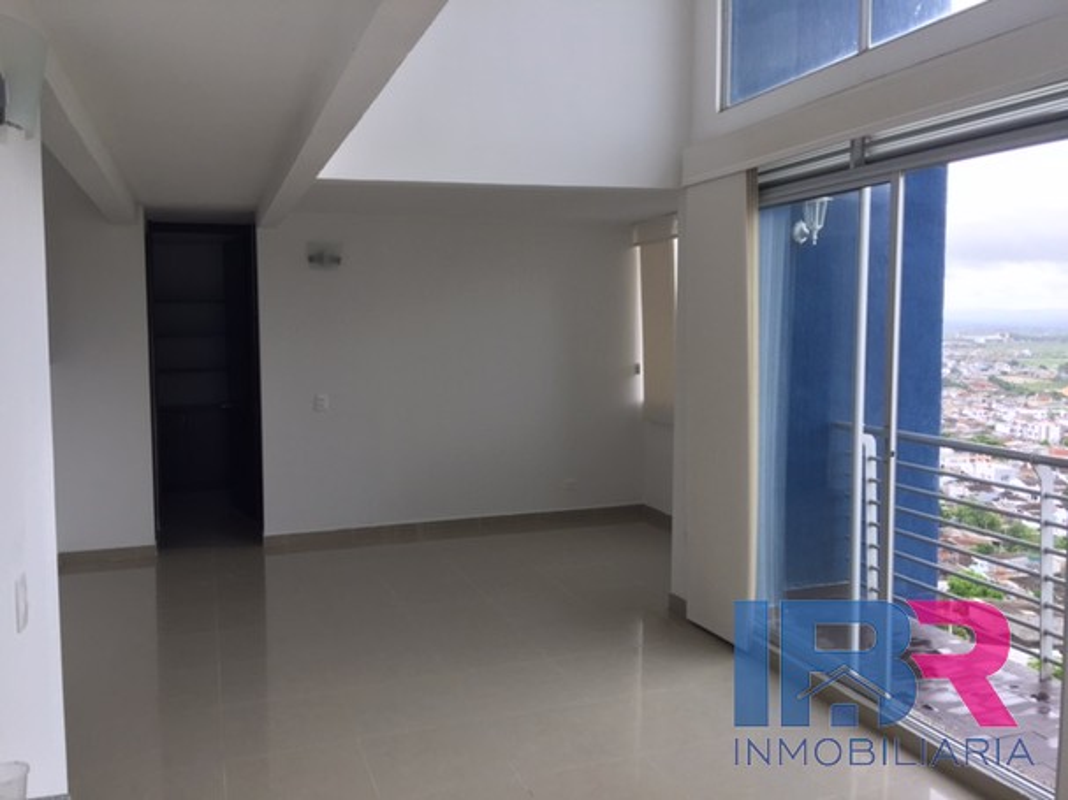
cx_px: 534
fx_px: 895
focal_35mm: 29
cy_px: 400
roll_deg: -0.4
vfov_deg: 48.2
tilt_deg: -3.5
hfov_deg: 61.7
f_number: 2.2
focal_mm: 4.15
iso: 32
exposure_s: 1/299
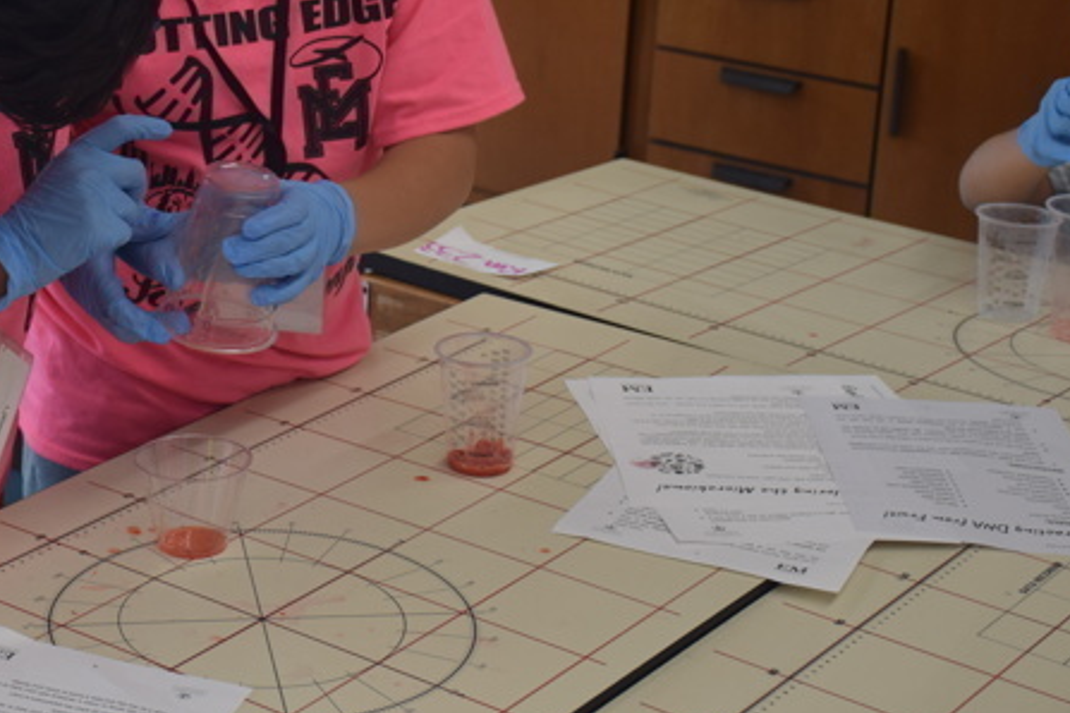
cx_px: 213
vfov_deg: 15.8
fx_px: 2556
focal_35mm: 86
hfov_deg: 23.3
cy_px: 177
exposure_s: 1/80
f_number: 4.5
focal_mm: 32
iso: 400
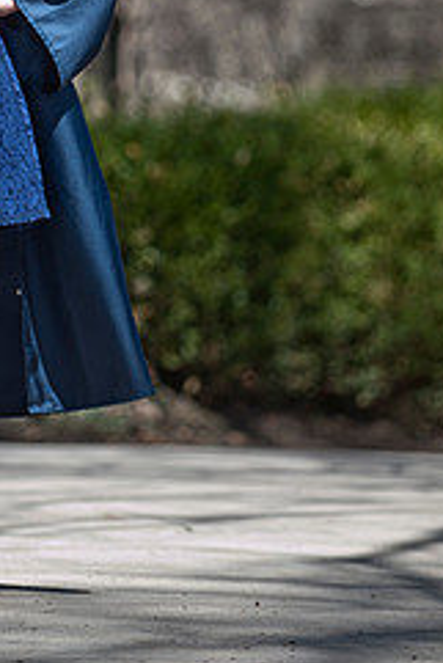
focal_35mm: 326
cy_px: 77
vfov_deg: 6.3
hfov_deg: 4.2
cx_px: 100
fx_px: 6008
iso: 100
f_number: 2.8
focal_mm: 175
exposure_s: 1/640
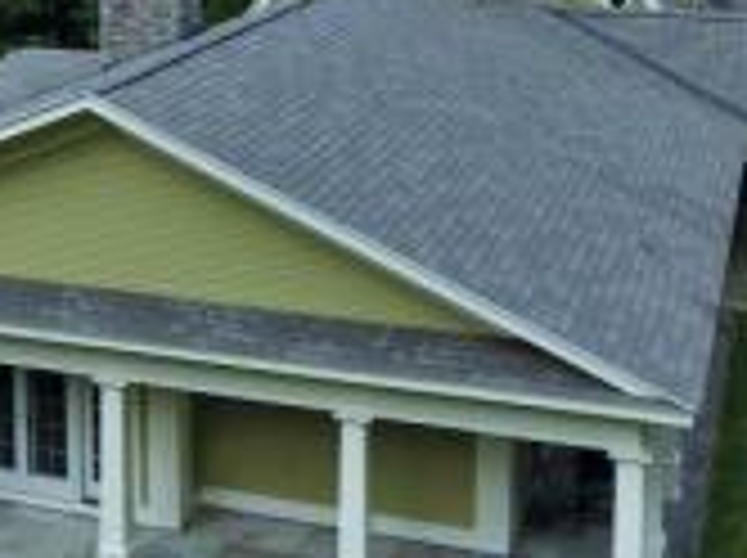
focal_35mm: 70
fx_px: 1508
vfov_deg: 20.1
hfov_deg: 27.7
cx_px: 252
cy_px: -50
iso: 100
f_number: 2.8
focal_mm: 3.61
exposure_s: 1/216
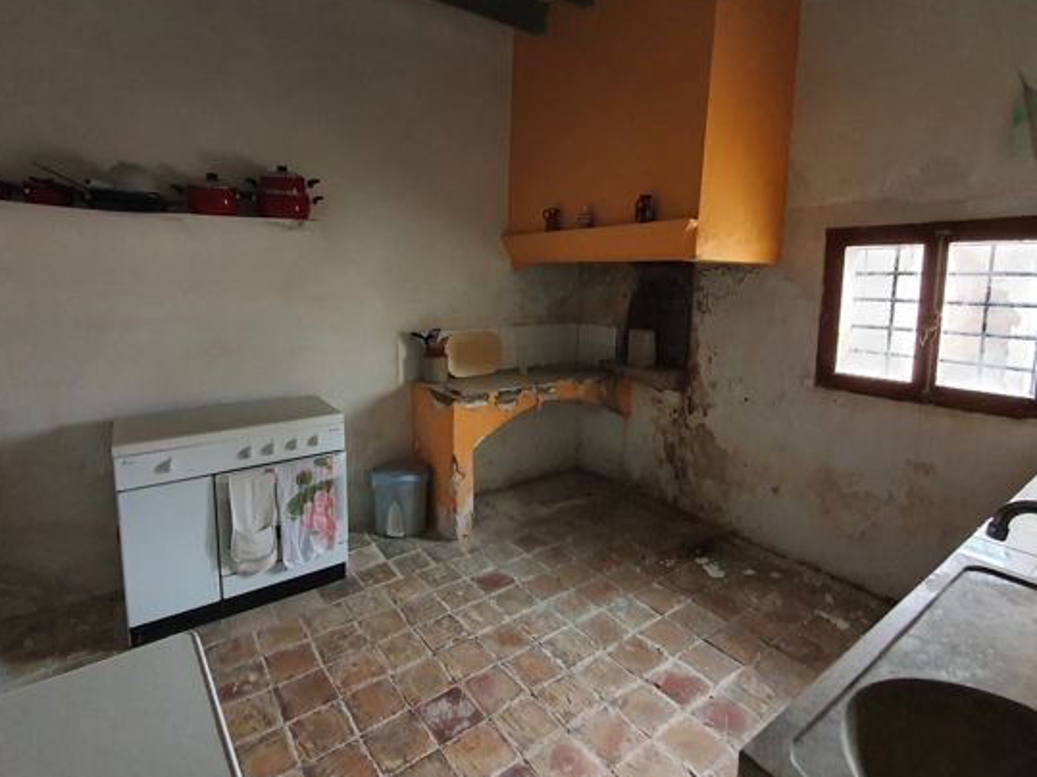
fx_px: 509
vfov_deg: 74.2
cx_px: 515
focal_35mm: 17
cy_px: 329
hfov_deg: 91.0
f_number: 2.2
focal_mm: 1.8
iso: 640
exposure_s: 1/17
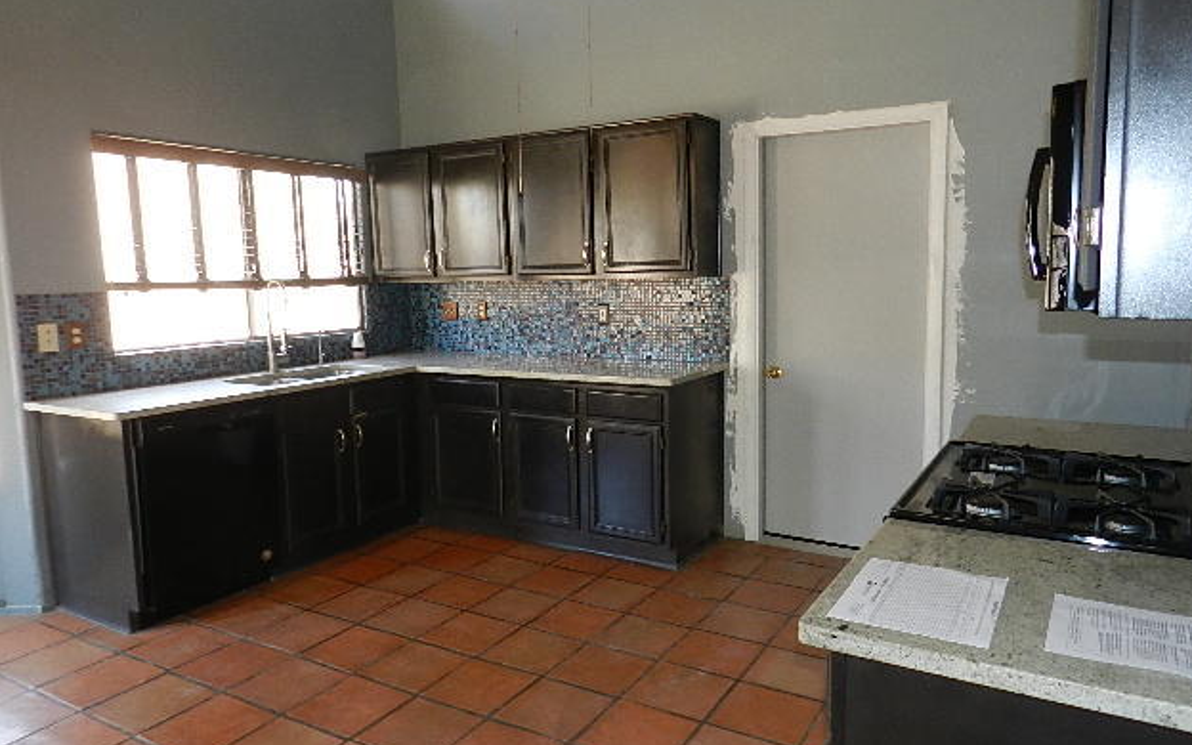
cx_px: 609
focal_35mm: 25
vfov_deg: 49.3
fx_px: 812
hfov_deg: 72.5
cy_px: 357
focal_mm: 4
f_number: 3.4
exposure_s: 1/30
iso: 280
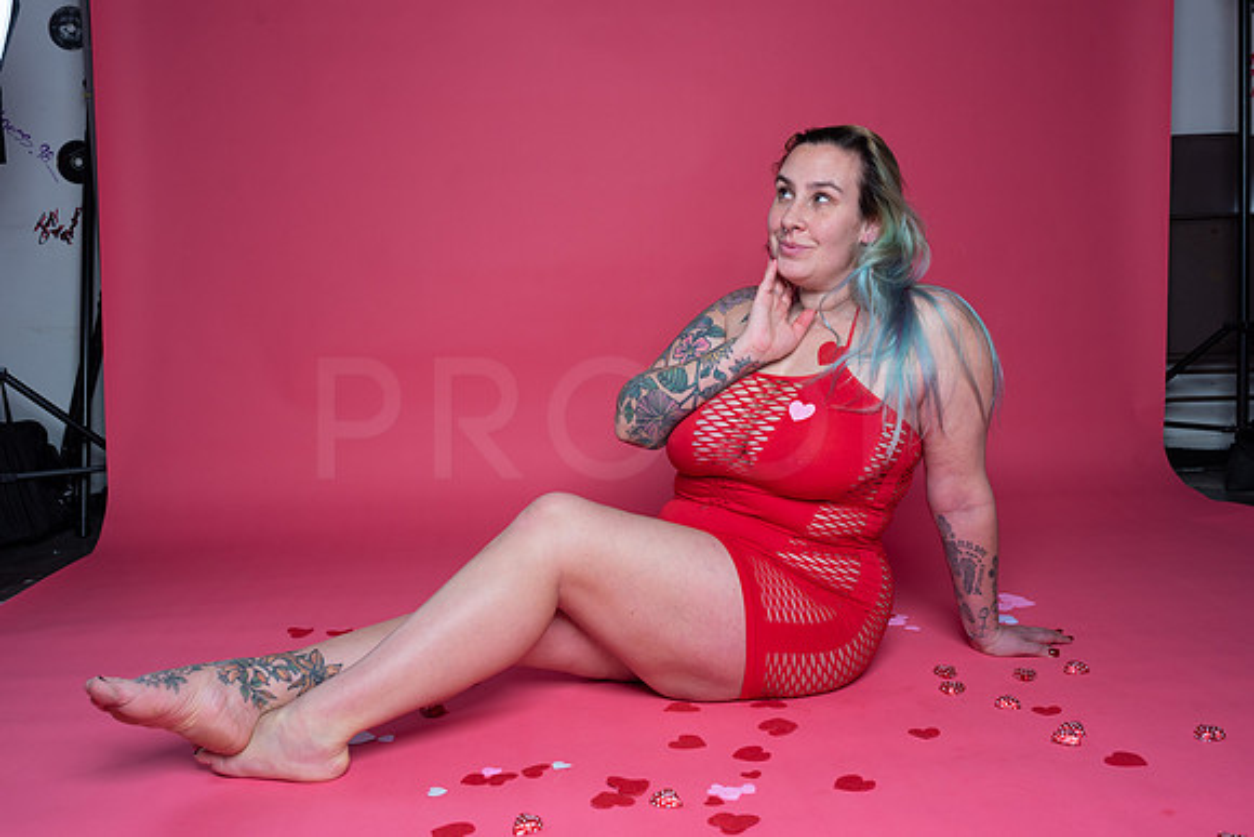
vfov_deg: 37.9
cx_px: 627
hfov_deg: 54.4
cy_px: 418
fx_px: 1219
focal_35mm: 35
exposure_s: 1/160
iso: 100
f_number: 8
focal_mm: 35
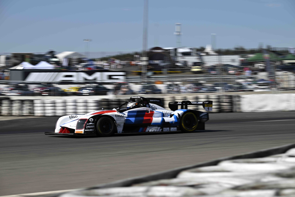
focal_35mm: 125
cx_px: 148
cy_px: 98
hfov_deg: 16.4
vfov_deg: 11.0
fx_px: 1024
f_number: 8
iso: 32
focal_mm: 125
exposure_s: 1/160
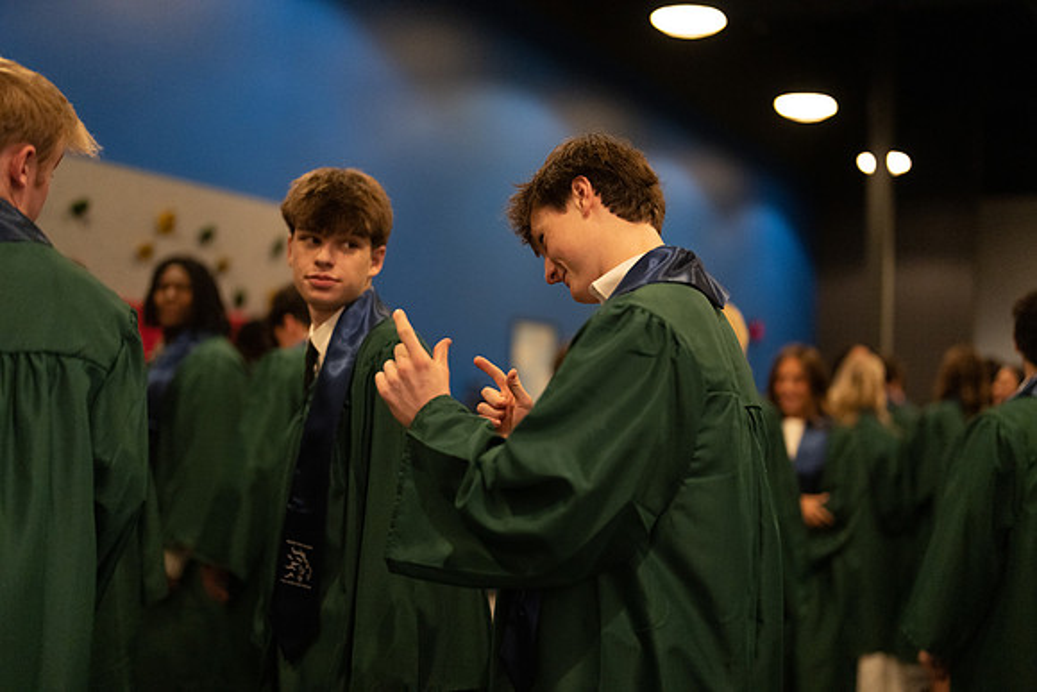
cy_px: 346
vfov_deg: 27.0
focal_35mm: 50
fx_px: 1441
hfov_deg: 39.6
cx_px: 518
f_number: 1.2
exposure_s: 1/400
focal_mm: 50
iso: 2500
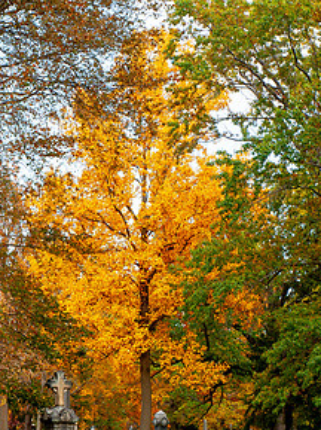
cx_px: 7
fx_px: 1053
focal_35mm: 85
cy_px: 263
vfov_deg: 23.0
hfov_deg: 17.0
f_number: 9
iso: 400
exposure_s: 1/160
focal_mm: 44
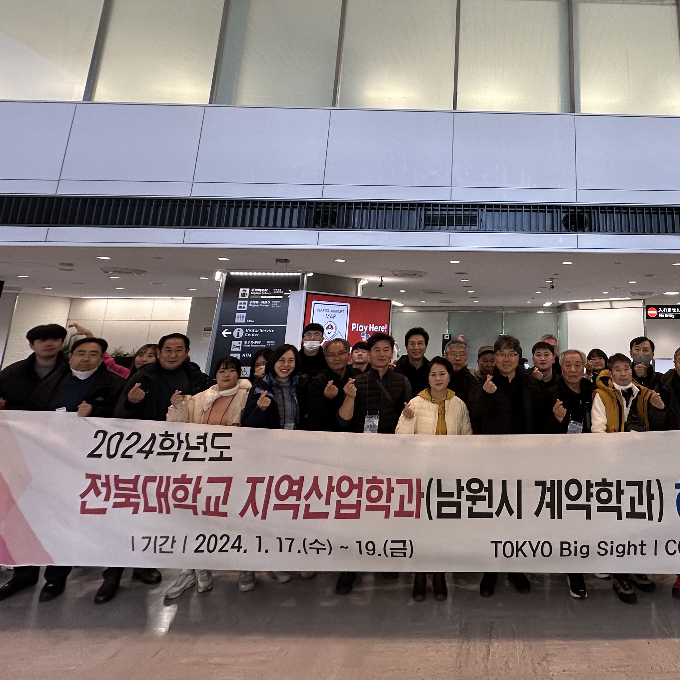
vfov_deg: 67.8
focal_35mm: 22
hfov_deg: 65.1
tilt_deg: +12.9
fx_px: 489
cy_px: 229
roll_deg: -0.3
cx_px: 516
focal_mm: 2.22
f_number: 2.2
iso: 160
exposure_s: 1/100
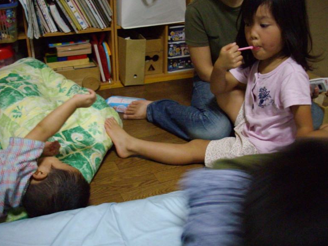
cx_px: 163
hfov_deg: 49.0
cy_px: 125
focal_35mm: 38
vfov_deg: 37.7
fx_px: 360
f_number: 2.8
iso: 400
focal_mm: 6.2
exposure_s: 1/20
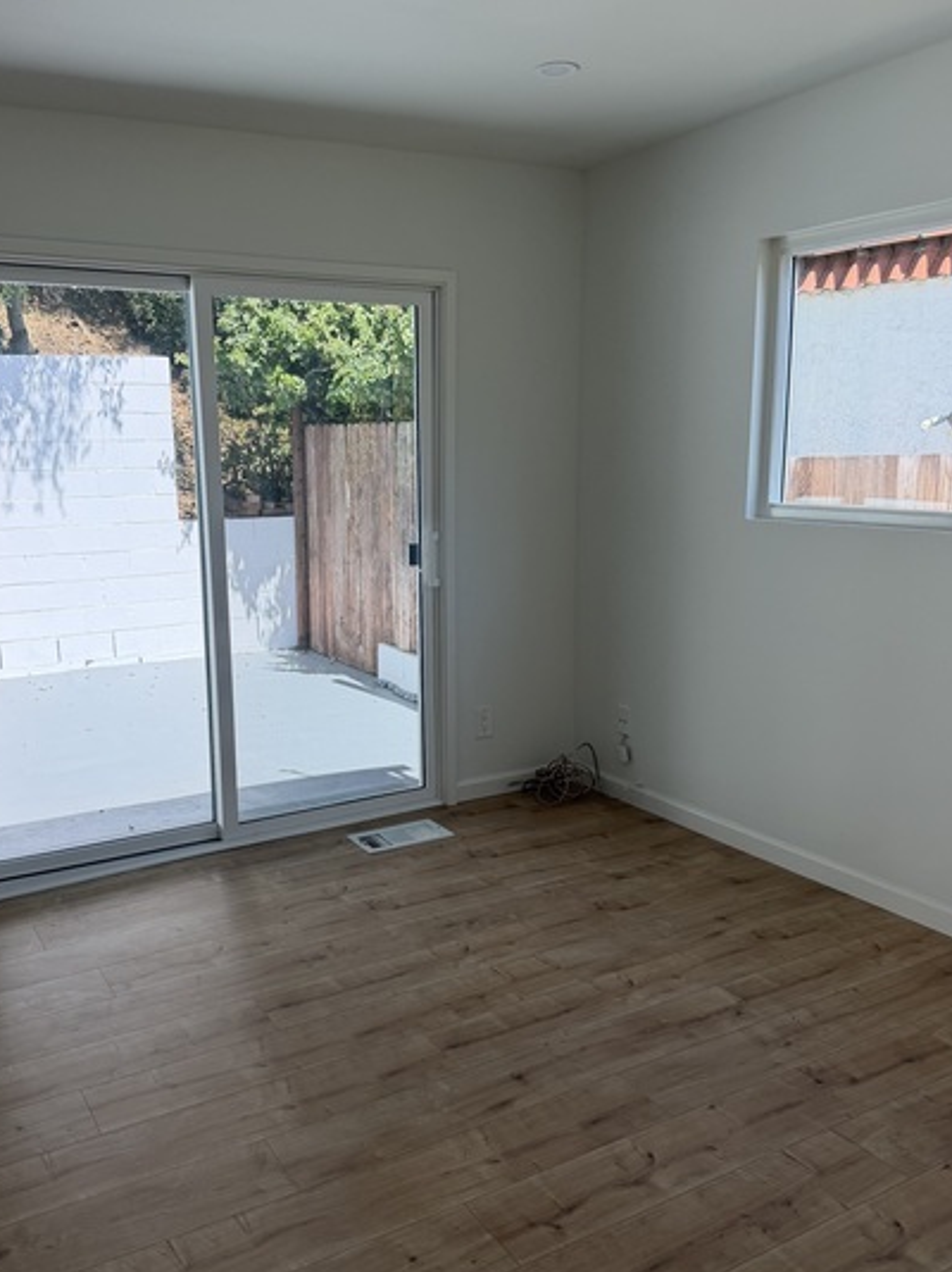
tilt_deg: -10.2
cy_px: 640
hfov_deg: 46.6
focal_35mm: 30
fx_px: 1101
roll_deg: +0.0
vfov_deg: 60.0
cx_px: 407
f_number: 1.78
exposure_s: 1/805
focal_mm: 6.76
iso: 100
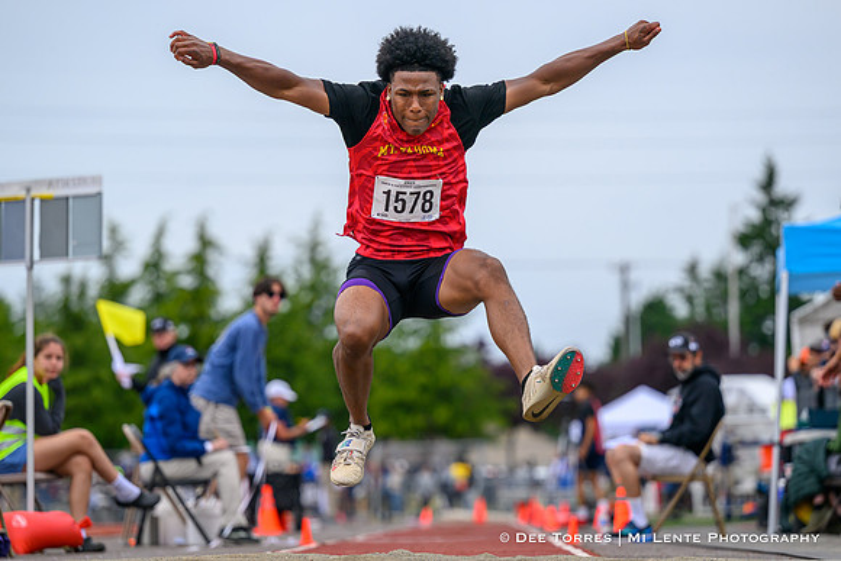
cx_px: 449
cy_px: 295
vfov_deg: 8.2
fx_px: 3929
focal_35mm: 168
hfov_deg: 12.2
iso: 280
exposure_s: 1/2500
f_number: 2.8
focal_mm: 135
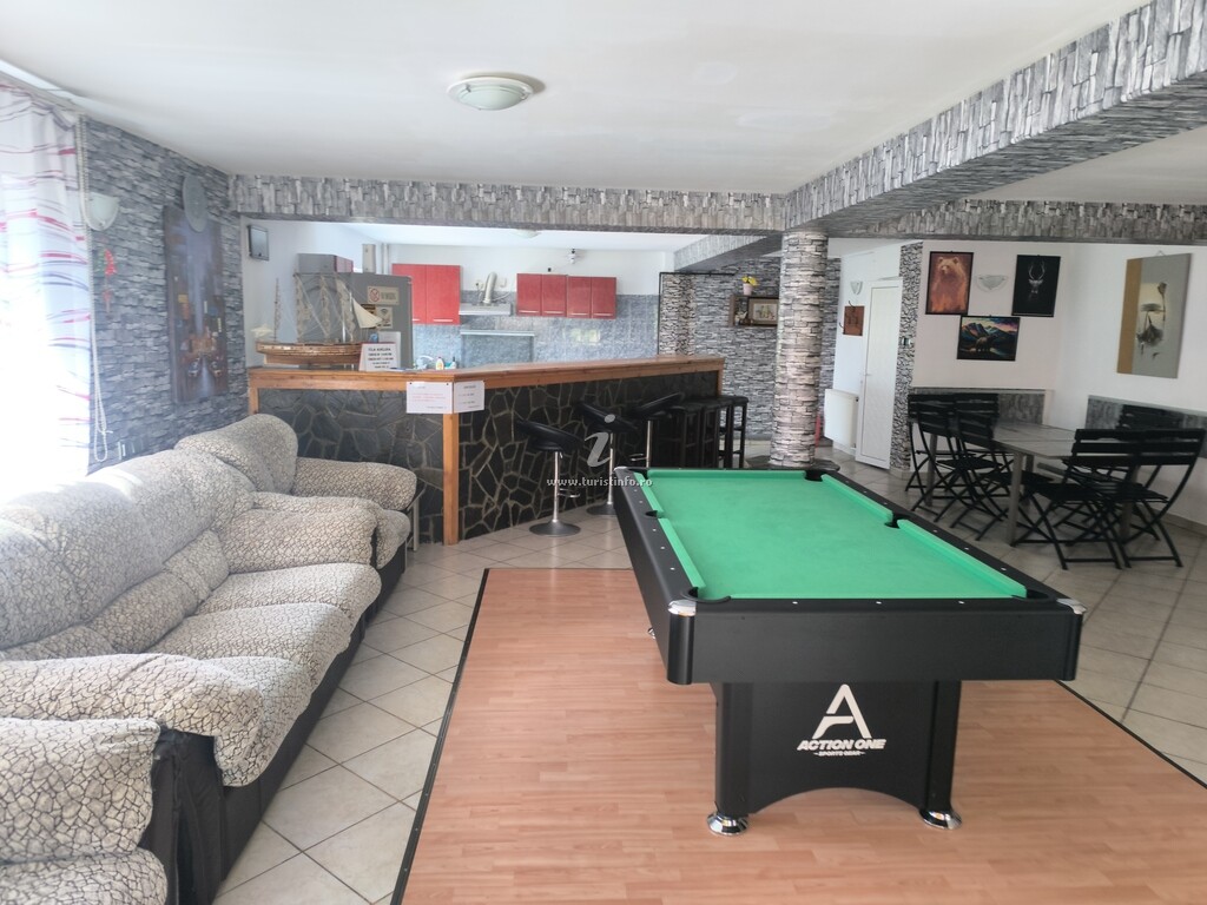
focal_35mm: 23
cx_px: 604
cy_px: 452
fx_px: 802
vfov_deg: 58.9
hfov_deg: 73.9
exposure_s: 1/50
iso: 200
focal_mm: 6.14
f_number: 1.65
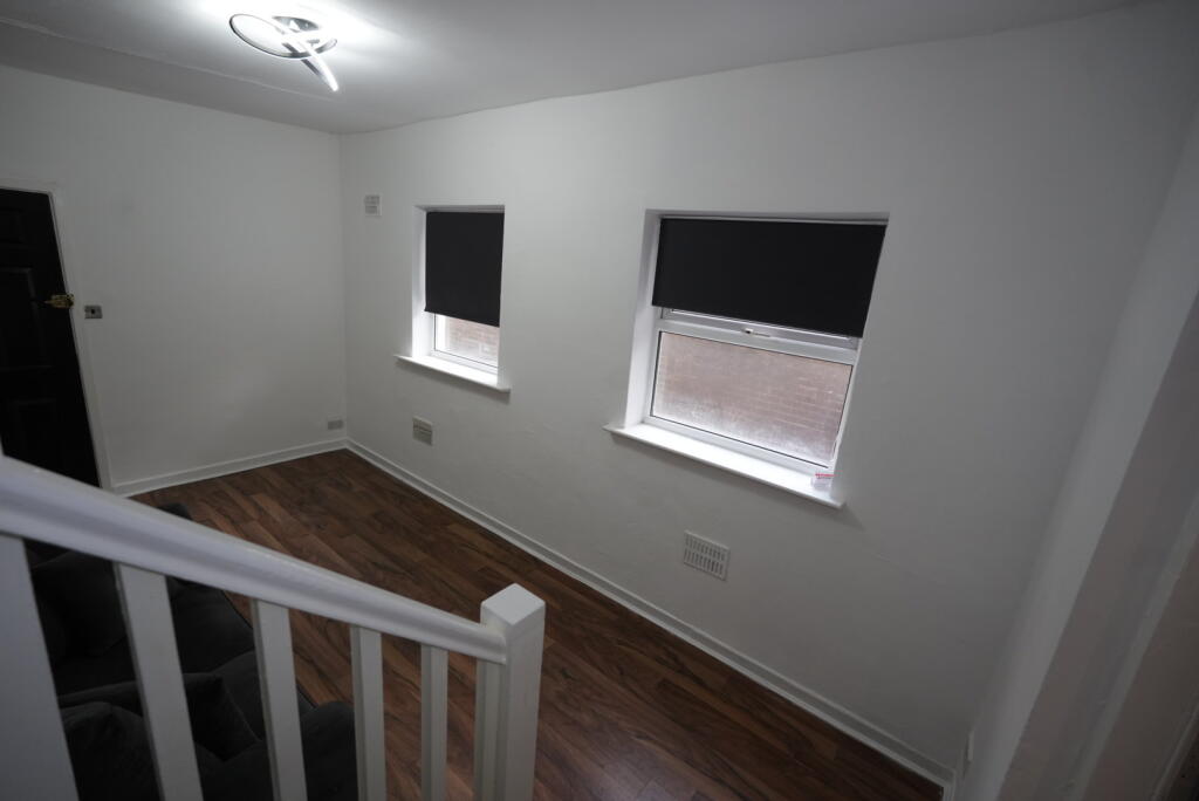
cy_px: 400
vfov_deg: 73.8
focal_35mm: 16
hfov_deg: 96.7
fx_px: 533
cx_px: 600
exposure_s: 1/160
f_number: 4
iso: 1250
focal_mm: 16
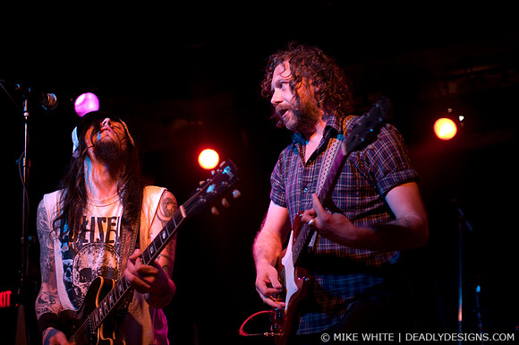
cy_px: 172
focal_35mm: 45
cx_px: 260
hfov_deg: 43.7
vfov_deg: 29.8
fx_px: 648
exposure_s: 1/100
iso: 1000
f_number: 1.6
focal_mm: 30
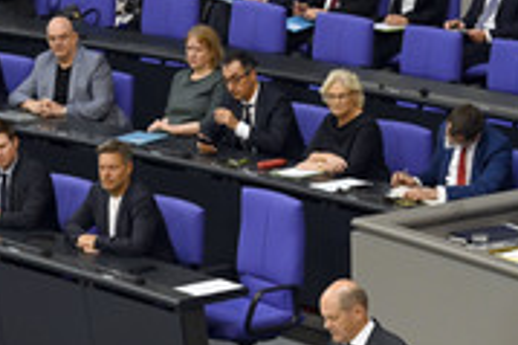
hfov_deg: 8.6
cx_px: 239
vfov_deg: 5.7
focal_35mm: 239
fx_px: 3436
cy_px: 287
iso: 5000
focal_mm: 95
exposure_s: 1/320
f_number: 6.3
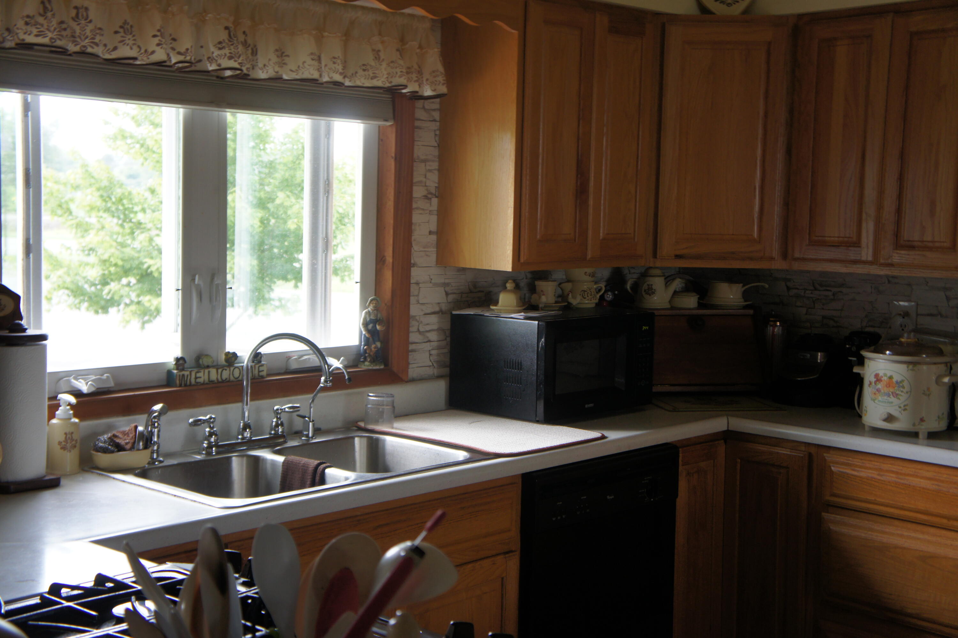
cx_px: 479
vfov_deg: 27.2
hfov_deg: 40.0
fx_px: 1316
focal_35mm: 50
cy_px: 319
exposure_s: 1/60
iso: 320
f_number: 4.5
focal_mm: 33
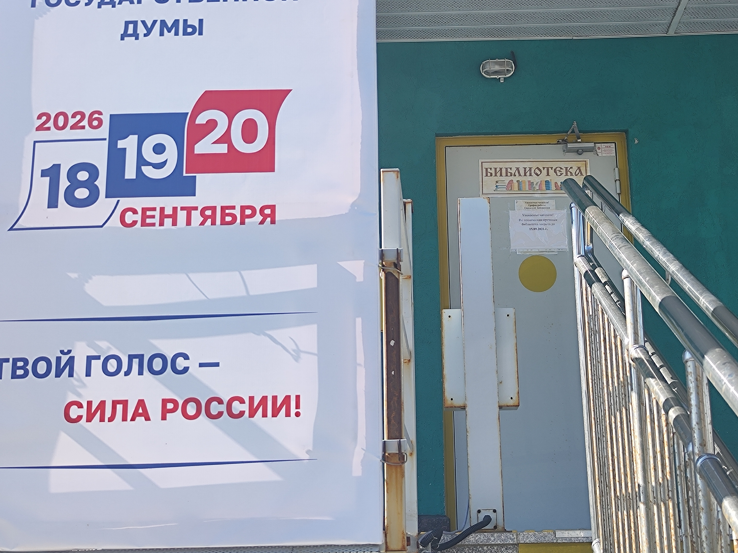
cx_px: 430
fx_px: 661
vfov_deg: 45.2
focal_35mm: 31
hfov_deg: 58.0
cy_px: 223
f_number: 1.69
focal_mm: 7.01
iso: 50
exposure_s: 1/365
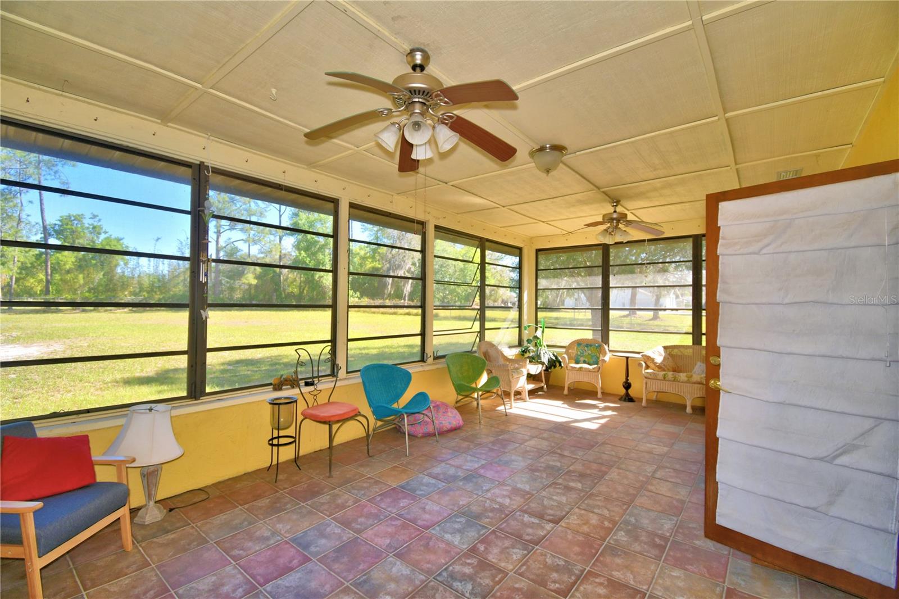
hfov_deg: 100.4
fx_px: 374
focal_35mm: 15
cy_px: 300
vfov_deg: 77.3
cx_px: 450
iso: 100
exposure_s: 1/125
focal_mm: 10
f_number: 4.5
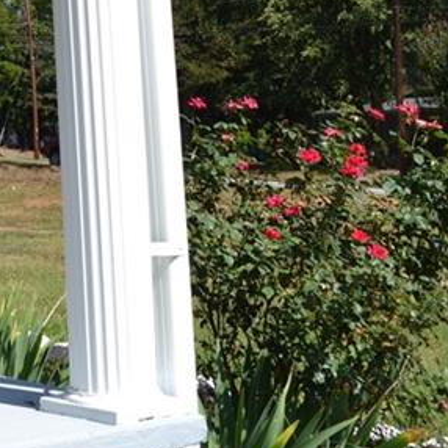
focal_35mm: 82
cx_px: -252
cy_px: 2
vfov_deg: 20.5
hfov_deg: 18.4
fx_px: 1201
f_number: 7.1
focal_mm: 18
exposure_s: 1/250
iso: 100
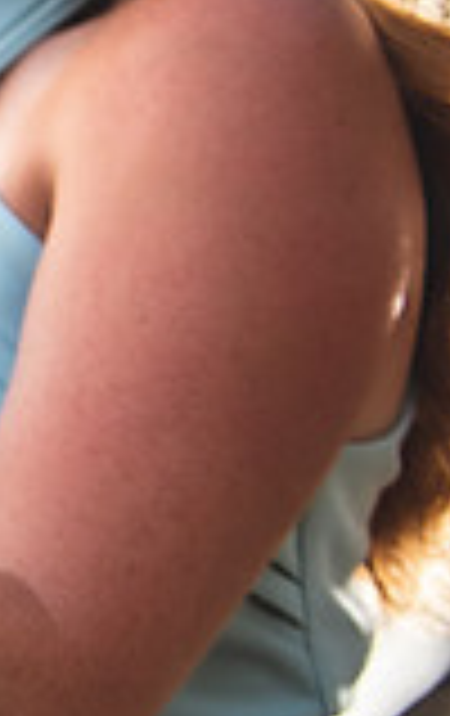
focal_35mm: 89
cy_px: 241
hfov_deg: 11.2
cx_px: -756
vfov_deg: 23.2
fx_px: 1739
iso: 200
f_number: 2.8
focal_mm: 24
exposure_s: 1/160
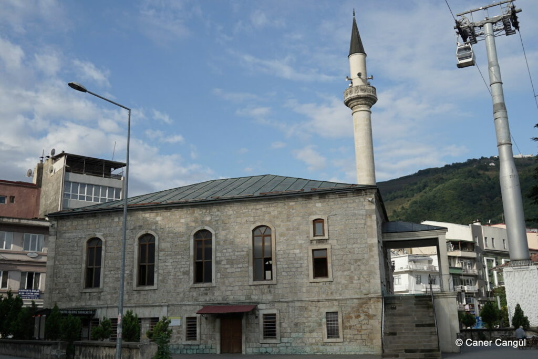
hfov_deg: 53.1
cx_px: 269
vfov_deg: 36.9
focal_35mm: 36
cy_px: 180
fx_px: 538
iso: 125
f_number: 7.1
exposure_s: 1/500
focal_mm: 24
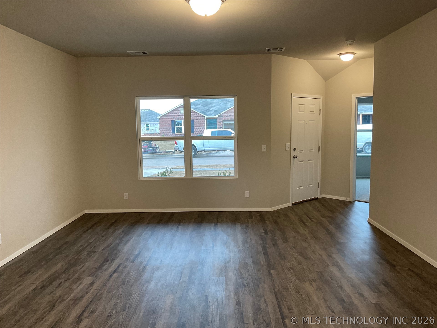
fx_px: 366
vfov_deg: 48.2
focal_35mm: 29
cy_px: 164
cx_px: 218
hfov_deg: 61.7
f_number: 1.8
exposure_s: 1/60
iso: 80
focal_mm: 3
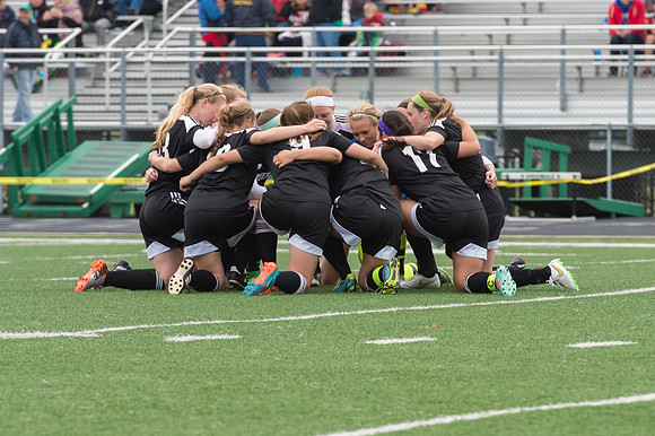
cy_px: 224
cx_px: 377
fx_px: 5935
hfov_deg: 6.3
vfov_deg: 4.2
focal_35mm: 326
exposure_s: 1/800
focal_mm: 200
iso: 1000
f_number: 6.3
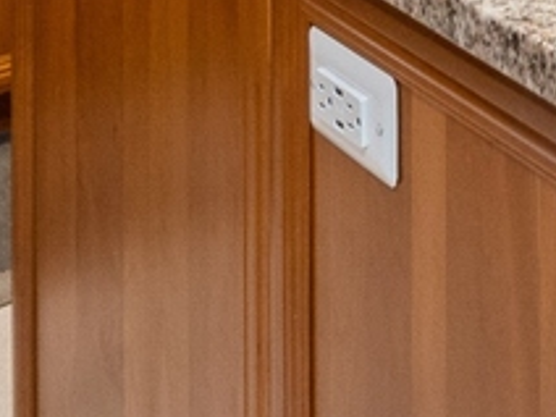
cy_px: -509
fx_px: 1526
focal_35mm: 95
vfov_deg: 12.8
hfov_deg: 18.2
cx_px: 847
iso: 400
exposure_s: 1/8
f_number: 8
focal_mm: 7
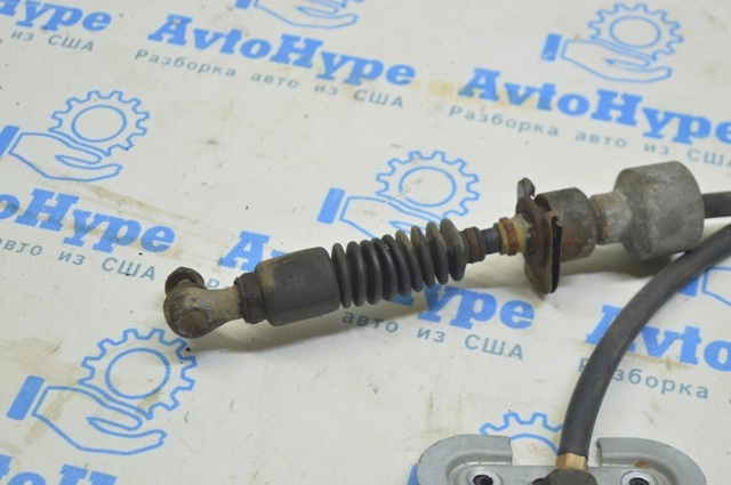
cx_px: 366
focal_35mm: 72
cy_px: 242
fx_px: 1460
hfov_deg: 28.1
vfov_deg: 18.9
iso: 400
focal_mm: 48
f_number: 5.6
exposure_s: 1/20
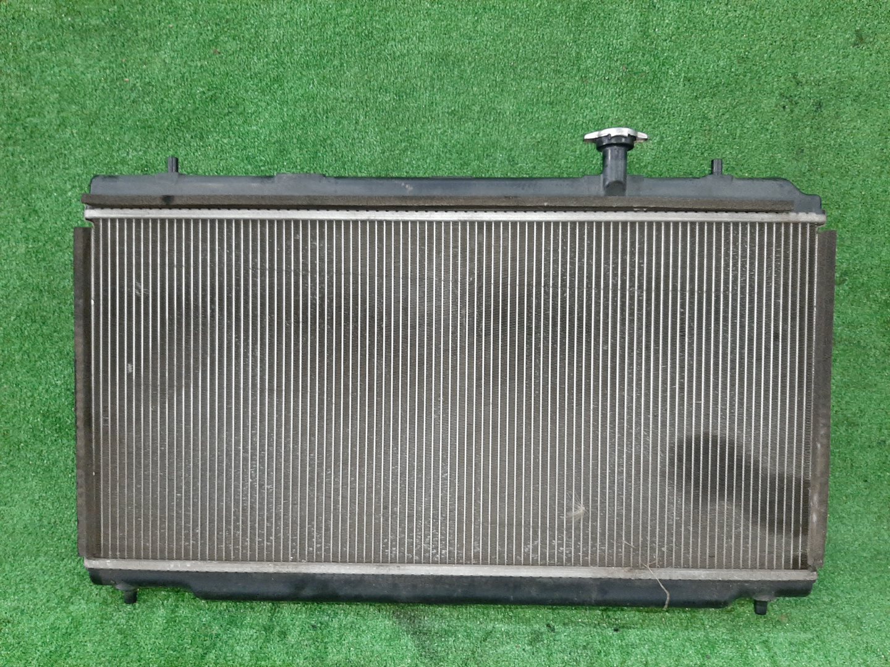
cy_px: 334
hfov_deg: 67.3
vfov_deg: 53.1
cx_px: 445
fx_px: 668
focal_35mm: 26
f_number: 1.7
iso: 233
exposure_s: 1/25
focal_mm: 3.93
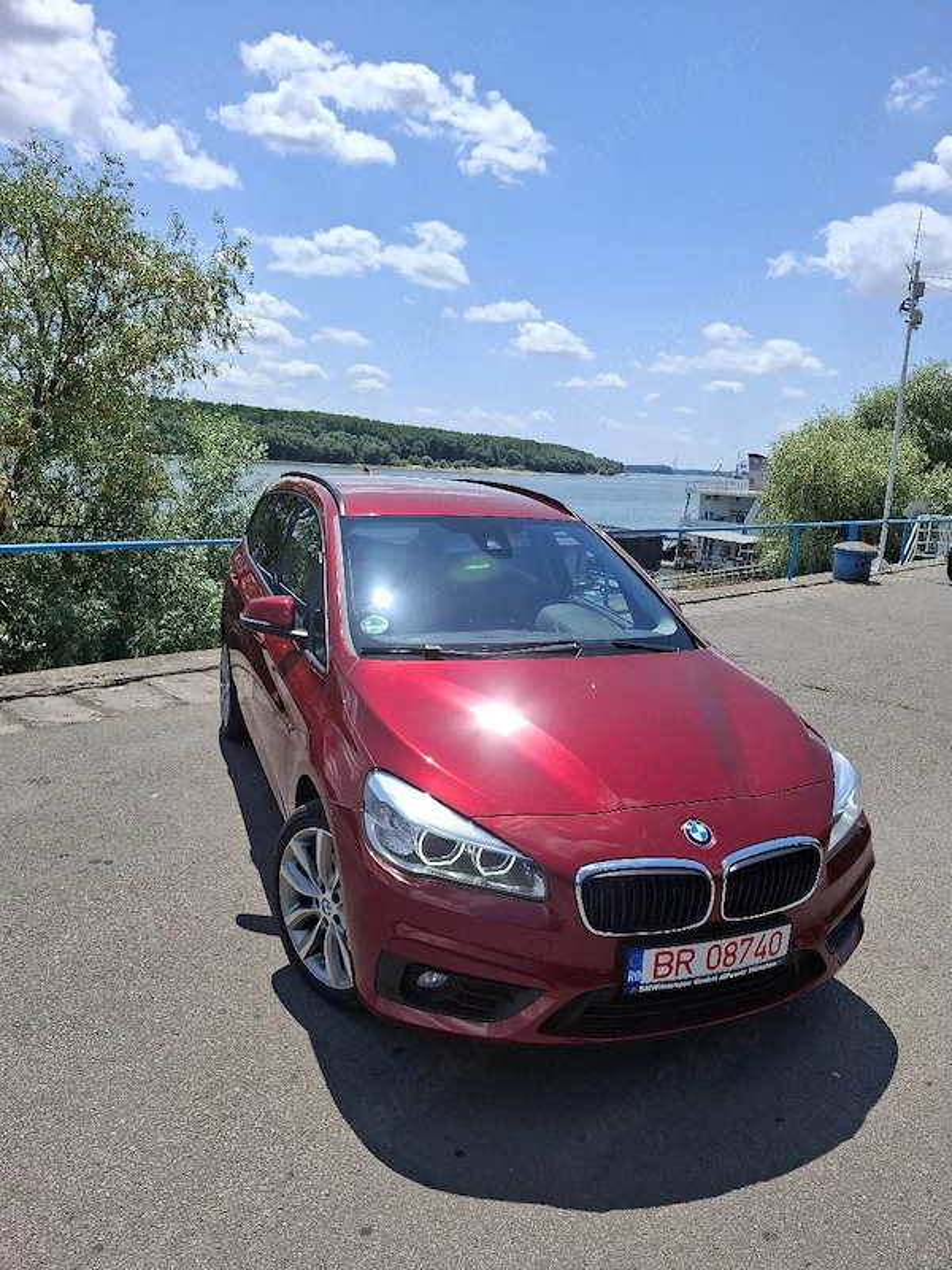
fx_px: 843
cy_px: 635
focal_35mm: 23
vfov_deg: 73.9
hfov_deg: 58.9
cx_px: 476
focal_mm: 5.54
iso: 50
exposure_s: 1/3333
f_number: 1.8
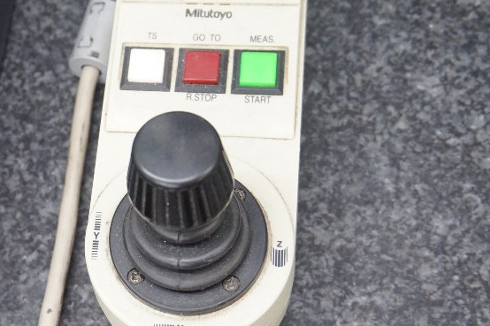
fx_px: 1019
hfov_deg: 26.3
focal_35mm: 75
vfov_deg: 18.2
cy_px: 152
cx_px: 66
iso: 2000
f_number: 4.5
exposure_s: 1/60
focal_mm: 27
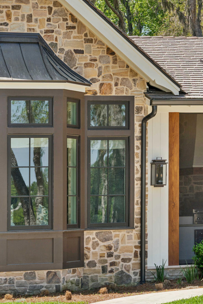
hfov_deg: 10.1
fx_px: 1149
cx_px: 54
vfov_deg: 15.1
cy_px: 157
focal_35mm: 136
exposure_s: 1/250
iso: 250
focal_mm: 75
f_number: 8
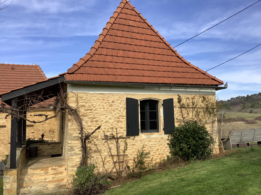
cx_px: 130
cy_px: 98
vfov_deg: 45.4
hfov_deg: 58.4
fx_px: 234
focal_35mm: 31
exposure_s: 1/994
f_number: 2.4
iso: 25
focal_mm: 3.3
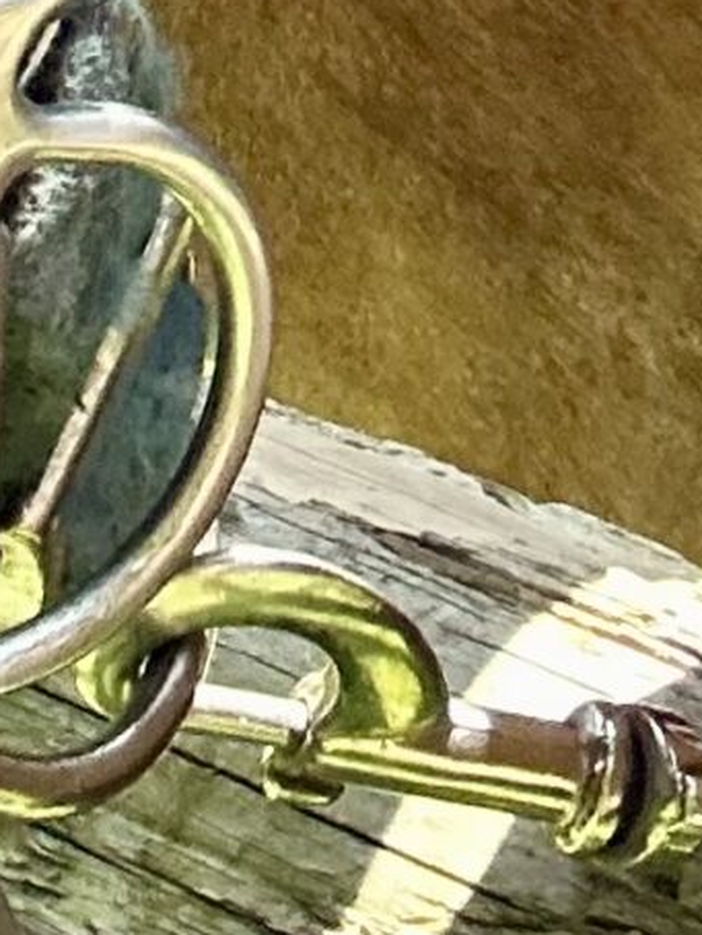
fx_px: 4565
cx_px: 963
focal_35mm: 169
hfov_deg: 8.6
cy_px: -1691
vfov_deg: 9.6
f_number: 1.9
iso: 32
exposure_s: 1/121
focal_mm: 2.69
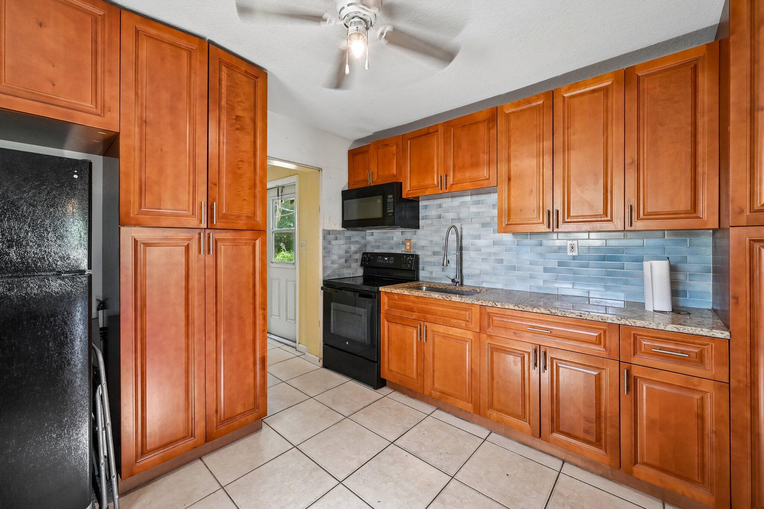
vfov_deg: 81.2
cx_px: 382
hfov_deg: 104.3
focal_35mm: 14
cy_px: 254
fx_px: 297
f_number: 8
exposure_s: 1/40
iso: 3200
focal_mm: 14
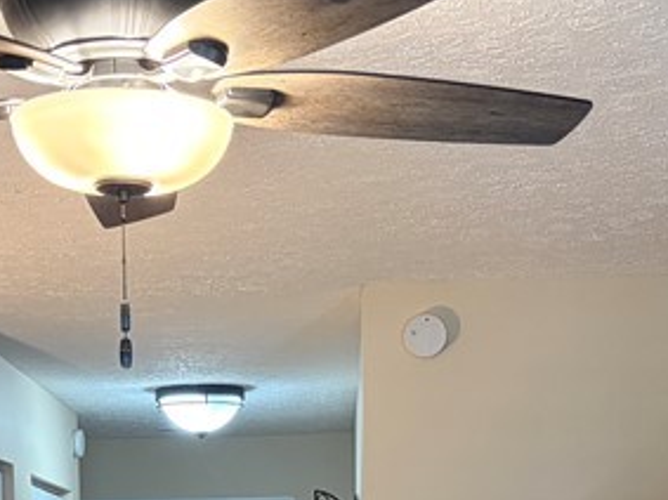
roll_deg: +1.4
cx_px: 227
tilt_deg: -5.9
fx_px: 1813
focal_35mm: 94
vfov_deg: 14.4
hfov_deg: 20.8
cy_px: 807
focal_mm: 5.96
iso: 200
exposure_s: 1/60
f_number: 1.6
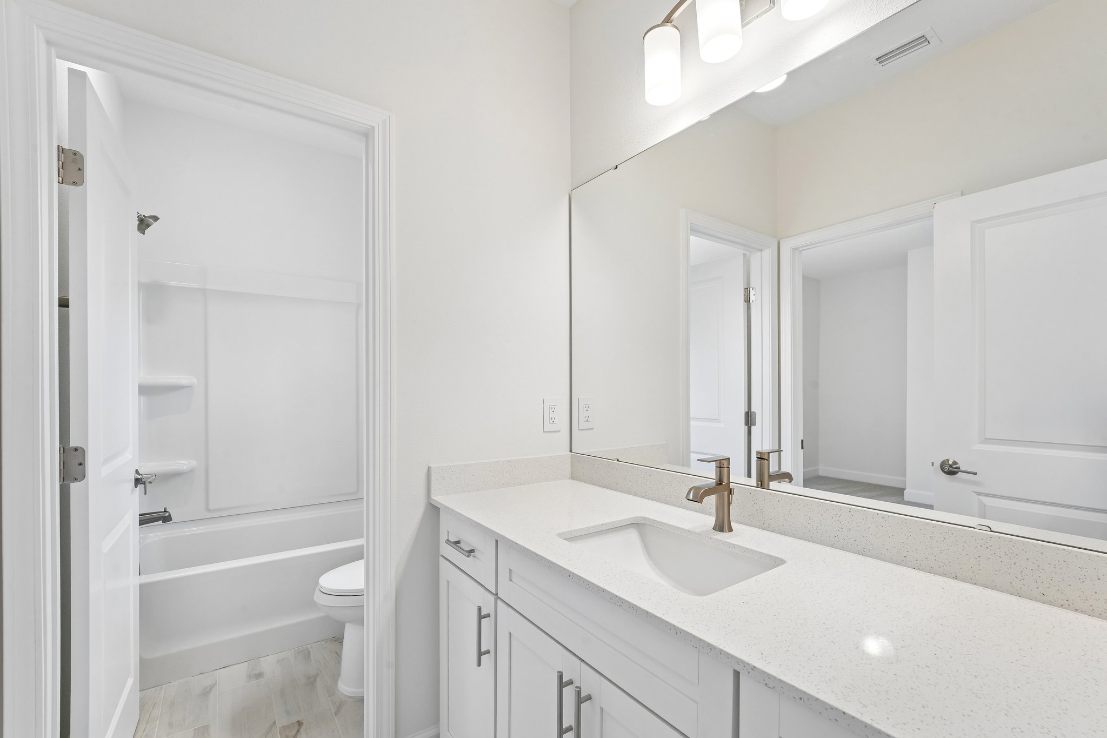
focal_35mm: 14
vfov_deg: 81.2
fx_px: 430
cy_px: 369
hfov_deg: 104.3
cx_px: 554
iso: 400
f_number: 11
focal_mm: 14
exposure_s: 1/25
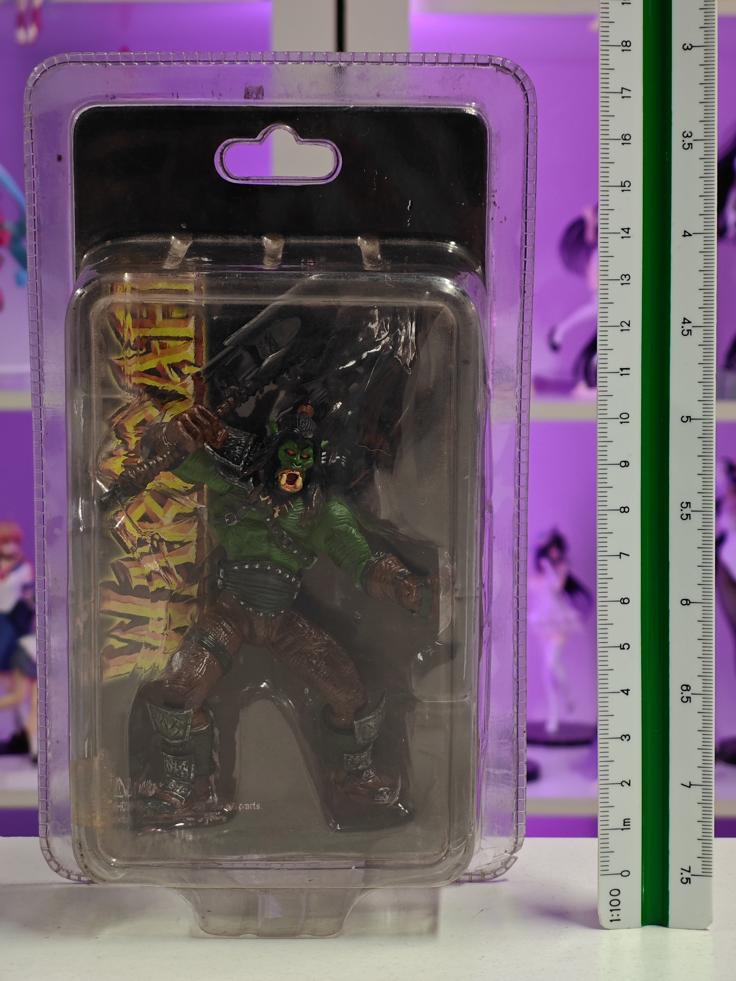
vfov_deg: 24.4
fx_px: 2268
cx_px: 368
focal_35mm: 80
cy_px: 490
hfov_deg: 18.4
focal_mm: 7.48
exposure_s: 1/20.7
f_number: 2.4
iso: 400
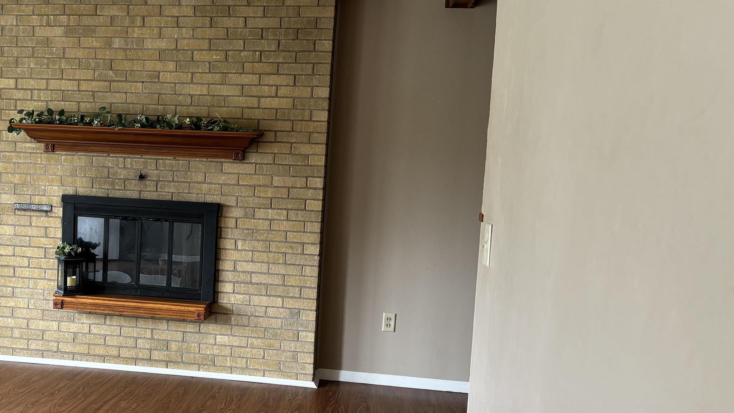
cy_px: 242
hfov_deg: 46.3
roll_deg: -2.4
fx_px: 837
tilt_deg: -5.9
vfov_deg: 27.7
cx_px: 219
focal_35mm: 43
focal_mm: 5.96
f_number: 1.6
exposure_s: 1/89
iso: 125
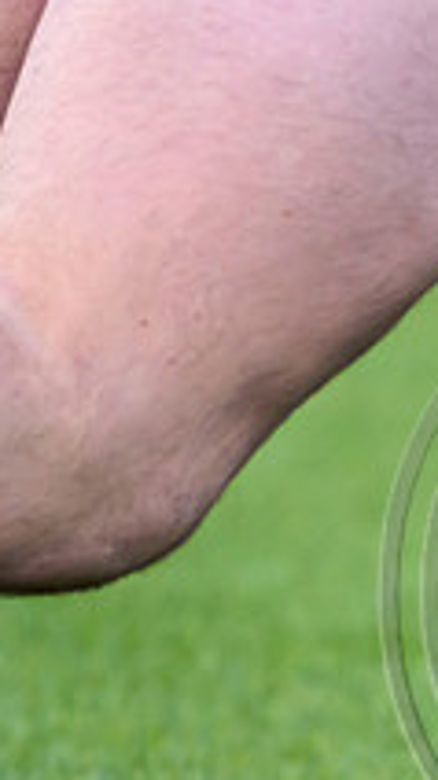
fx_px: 46220
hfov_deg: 0.5
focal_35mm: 2235
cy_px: 924
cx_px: 957
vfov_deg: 1.0
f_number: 4
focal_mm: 560
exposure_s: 1/1250
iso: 1600
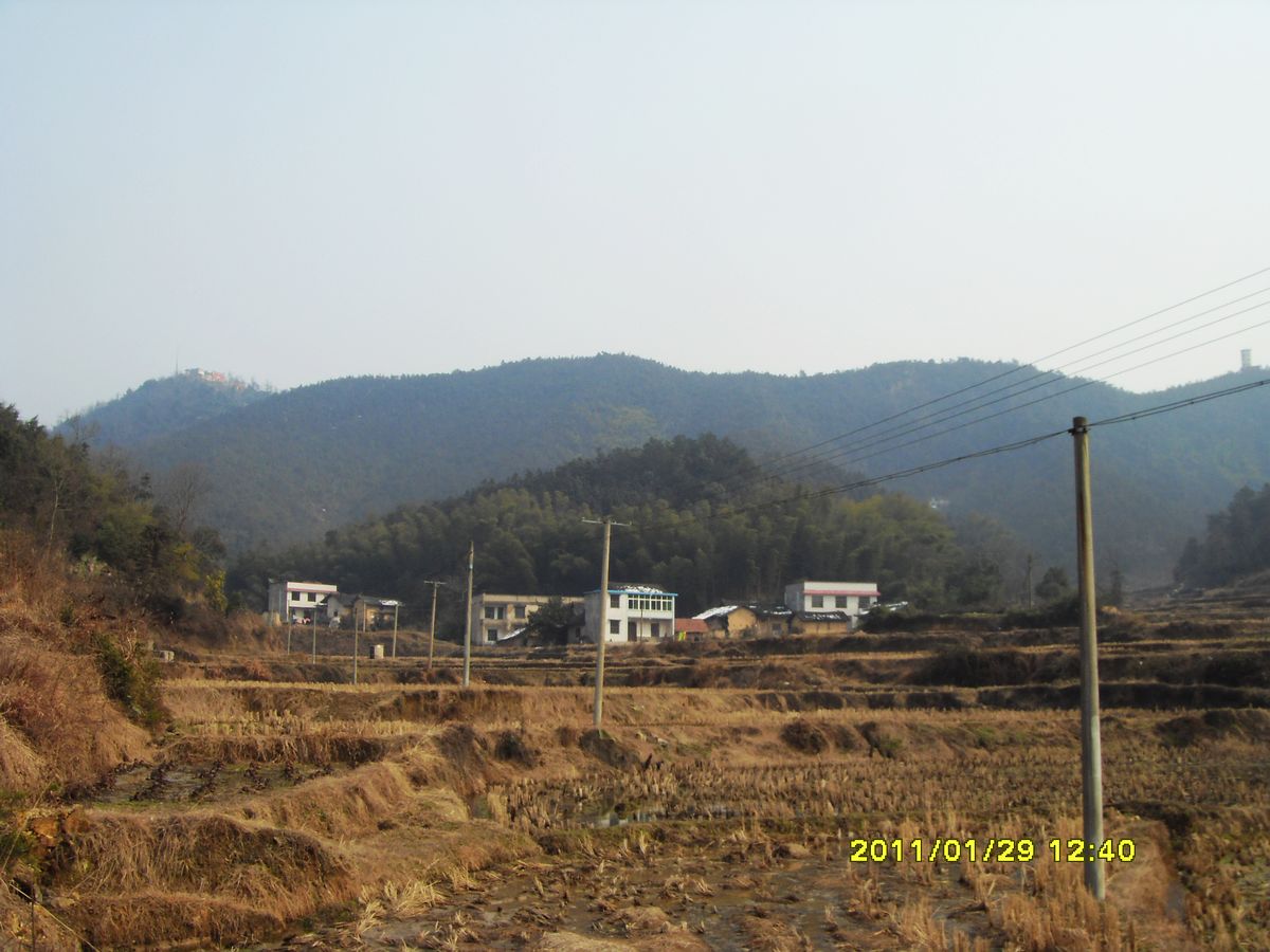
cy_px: 476
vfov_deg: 36.8
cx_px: 635
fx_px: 1431
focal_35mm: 39
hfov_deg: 47.9
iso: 80
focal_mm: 6.6
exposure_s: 1/250
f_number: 6.2
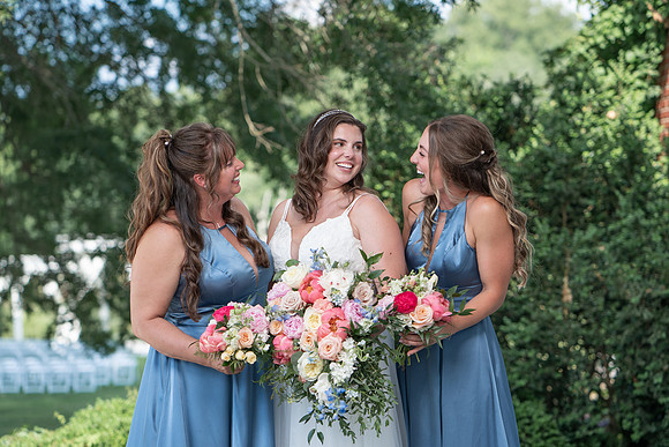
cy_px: 220
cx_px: 334
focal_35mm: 90
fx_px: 1673
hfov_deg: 22.6
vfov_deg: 15.2
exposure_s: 1/500
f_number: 2.8
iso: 64
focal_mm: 85
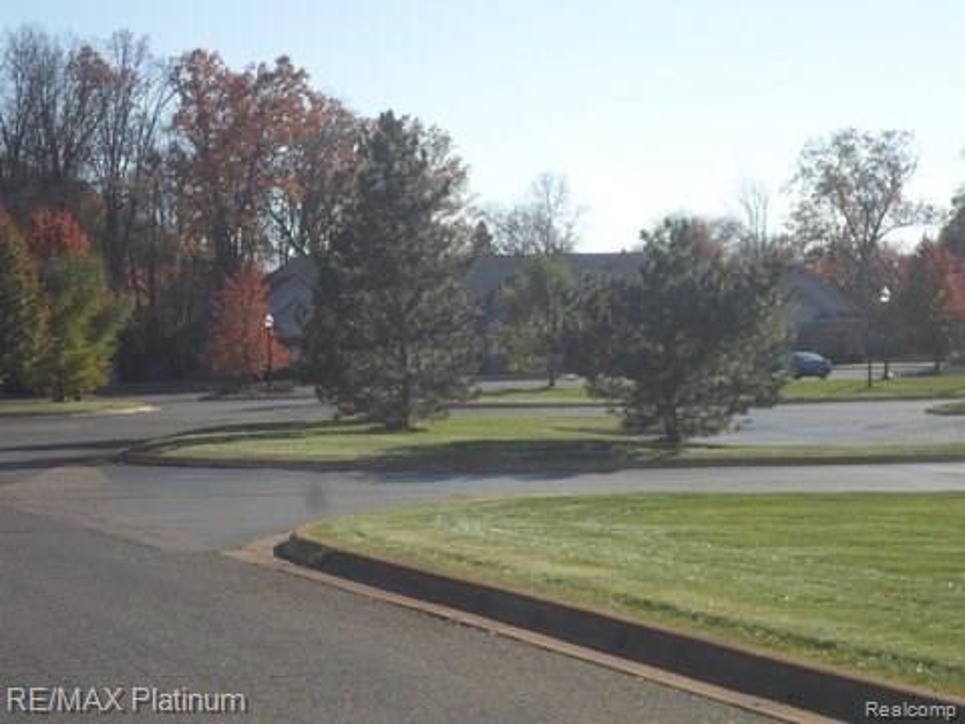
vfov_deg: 18.2
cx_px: 482
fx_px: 2258
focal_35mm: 81
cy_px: 362
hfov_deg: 24.1
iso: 100
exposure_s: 1/500
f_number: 4.7
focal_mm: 14.6
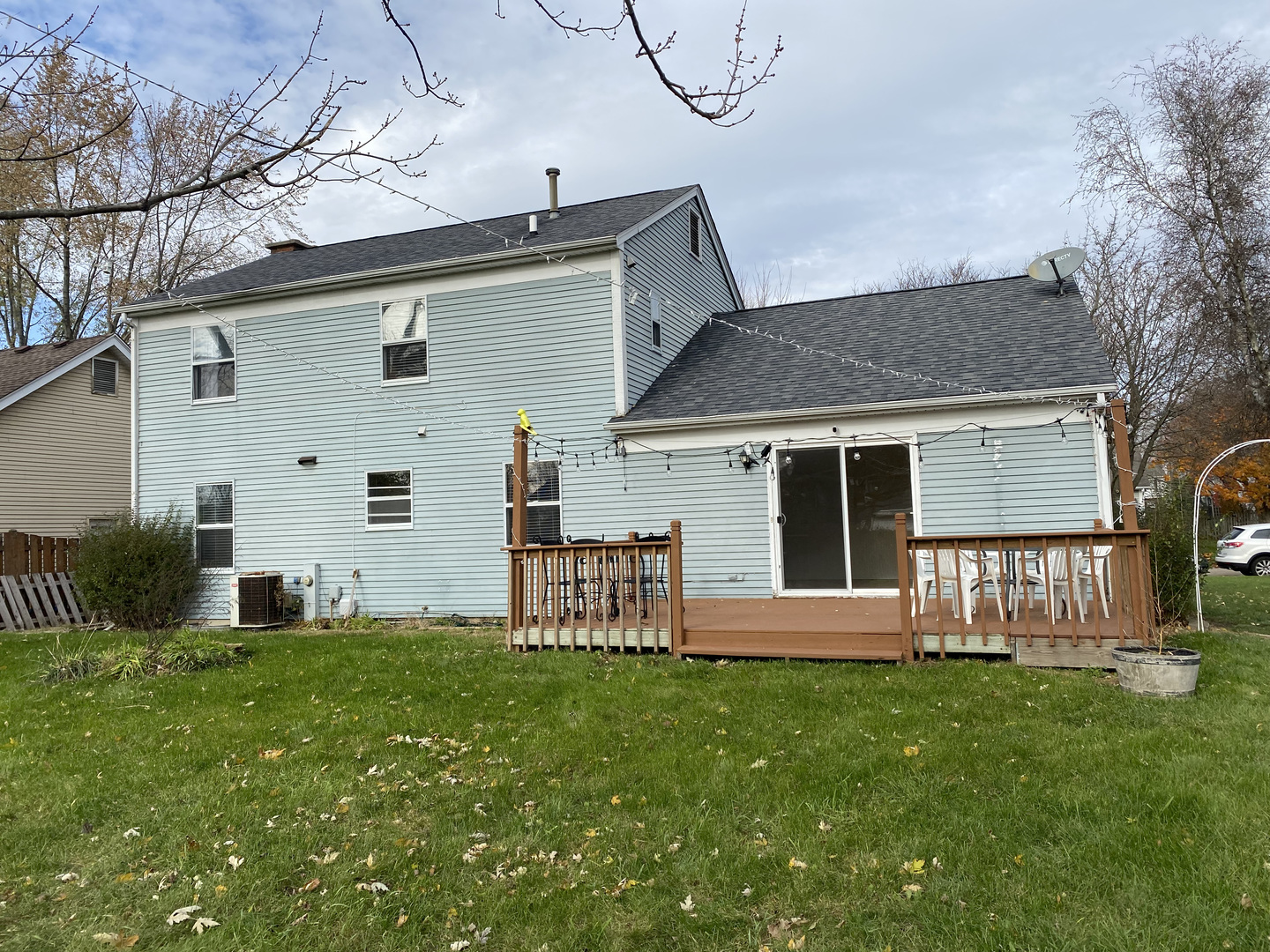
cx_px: 635
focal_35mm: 26
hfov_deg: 67.3
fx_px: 954
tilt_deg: +5.8
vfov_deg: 53.1
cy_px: 476
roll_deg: +1.1
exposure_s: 1/2105
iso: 32
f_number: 1.8
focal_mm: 4.25
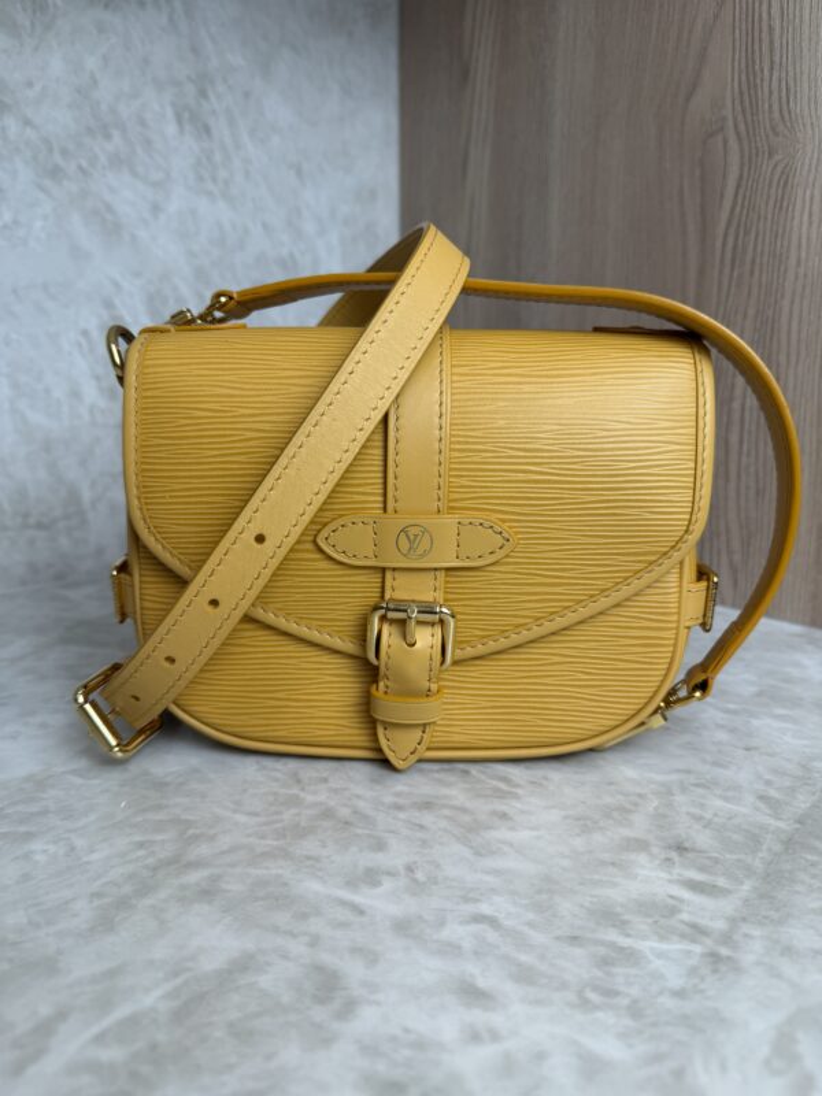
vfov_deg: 71.6
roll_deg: -0.5
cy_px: 548
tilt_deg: -12.3
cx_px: 411
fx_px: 760
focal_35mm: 24
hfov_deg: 56.8
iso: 50
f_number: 1.78
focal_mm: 6.76
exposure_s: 1/131
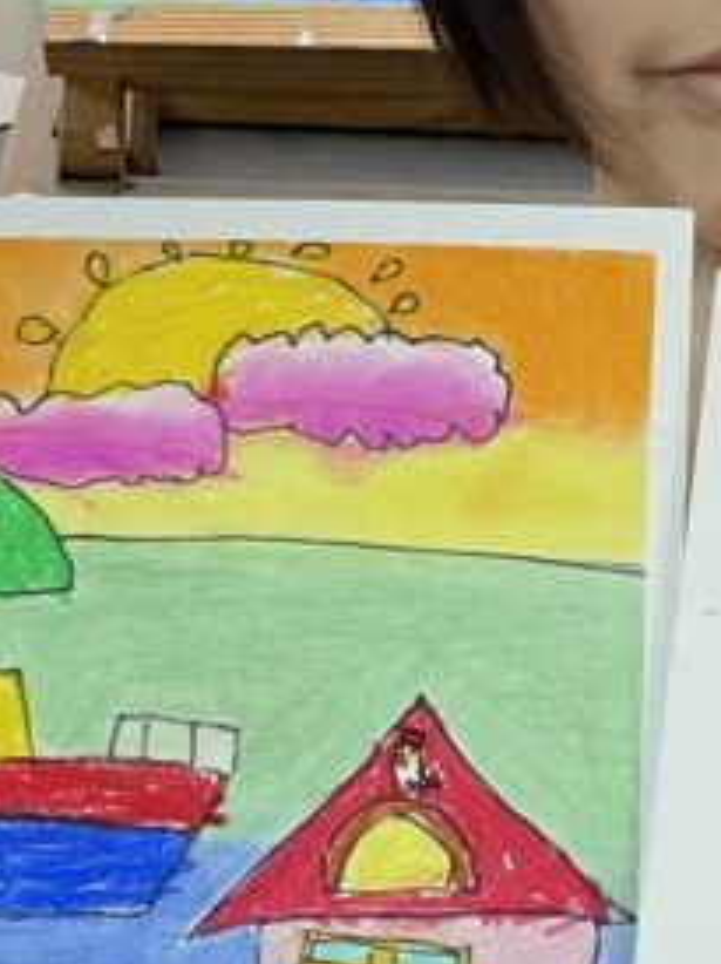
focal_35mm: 190
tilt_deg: -12.3
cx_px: 749
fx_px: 5285
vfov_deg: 10.4
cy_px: 320
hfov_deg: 7.8
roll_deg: -2.8
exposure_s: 1/100
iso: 100
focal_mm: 6
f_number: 2
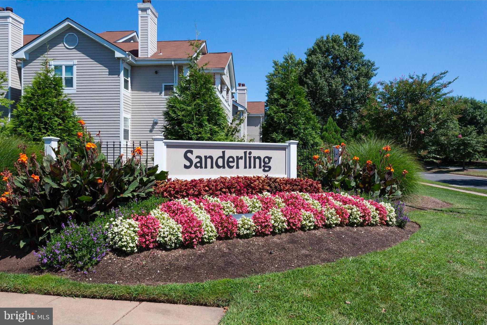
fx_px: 203
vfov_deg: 77.3
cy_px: 162
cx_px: 244
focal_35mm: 15
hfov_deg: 100.4
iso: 320
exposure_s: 1/100
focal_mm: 10
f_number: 5
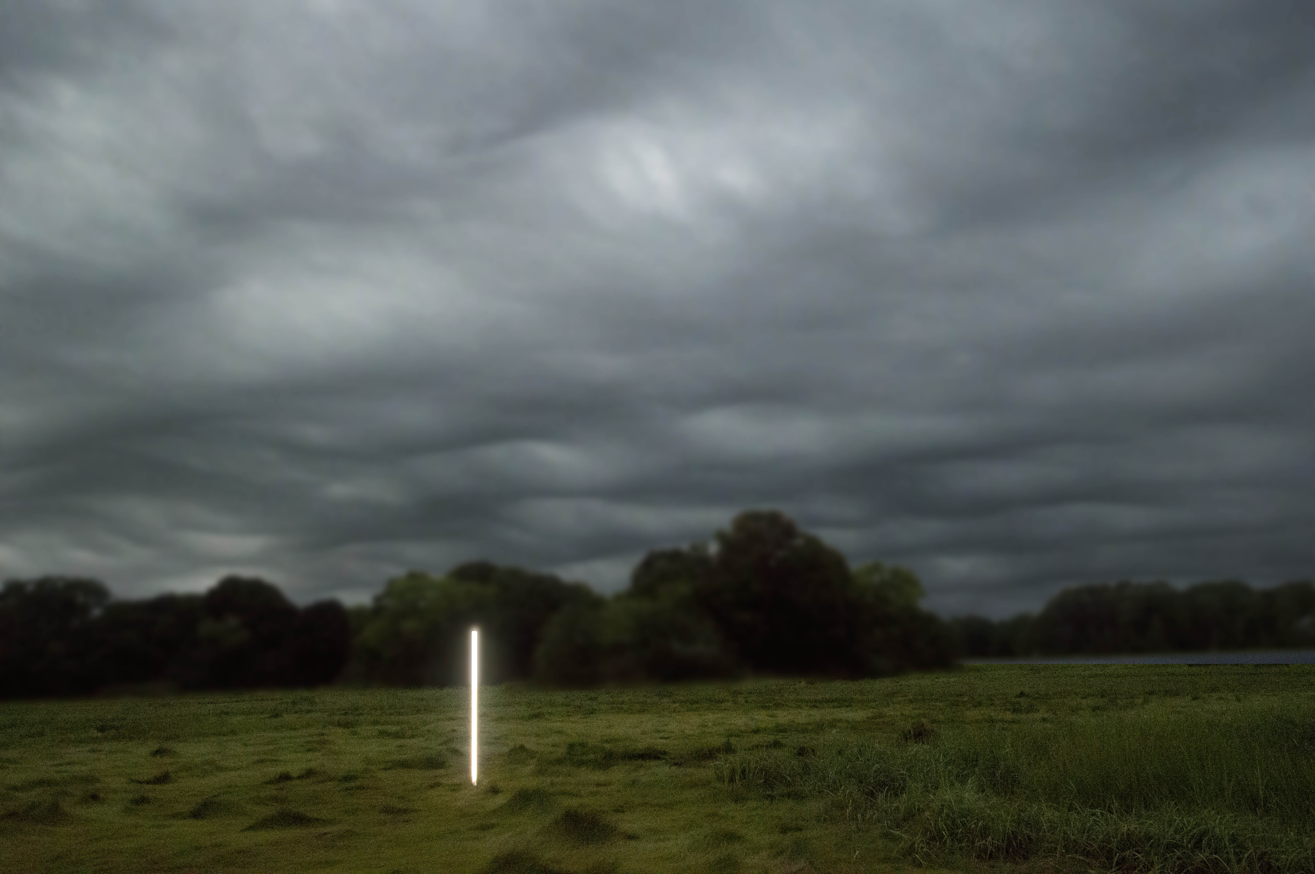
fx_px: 1095
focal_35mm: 30
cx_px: 658
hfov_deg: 62.0
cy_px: 437
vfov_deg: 43.5
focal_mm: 20
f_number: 7.1
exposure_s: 1/2000
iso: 6400
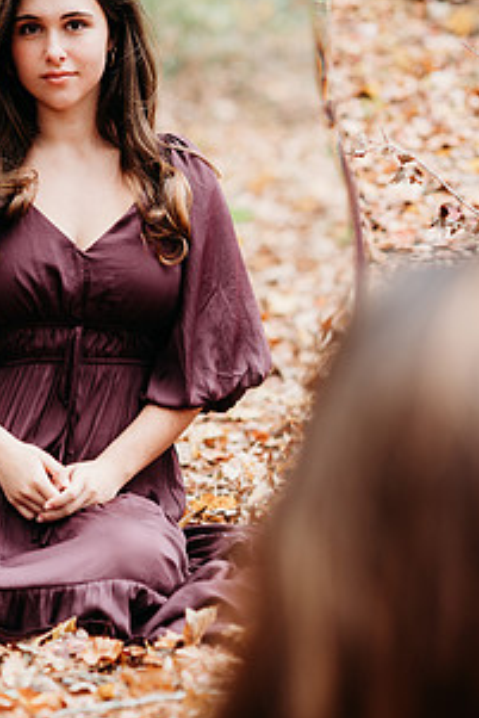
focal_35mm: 127
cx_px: 193
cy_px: 274
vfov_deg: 16.1
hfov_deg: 10.8
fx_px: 2532
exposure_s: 1/320
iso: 400
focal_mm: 85
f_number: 2.2
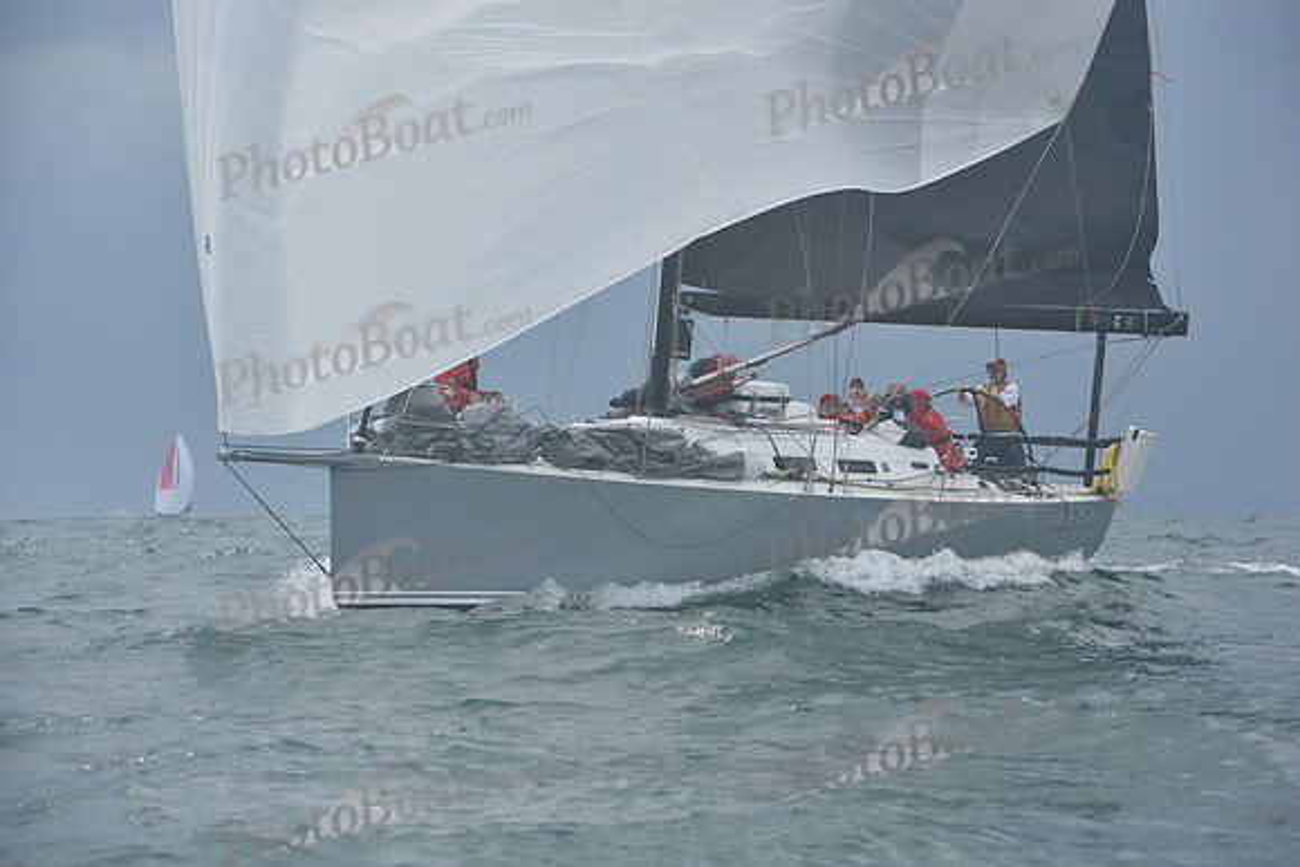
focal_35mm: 145
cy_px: 434
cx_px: 650
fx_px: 5237
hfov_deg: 14.2
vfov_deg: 9.5
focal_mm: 145
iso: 320
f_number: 8
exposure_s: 1/800
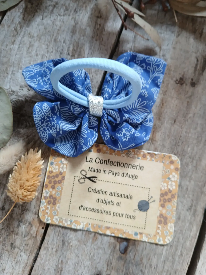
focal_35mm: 26
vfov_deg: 67.3
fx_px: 206
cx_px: 103
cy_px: 138
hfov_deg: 53.1
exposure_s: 1/50
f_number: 1.8
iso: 100
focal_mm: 3.98
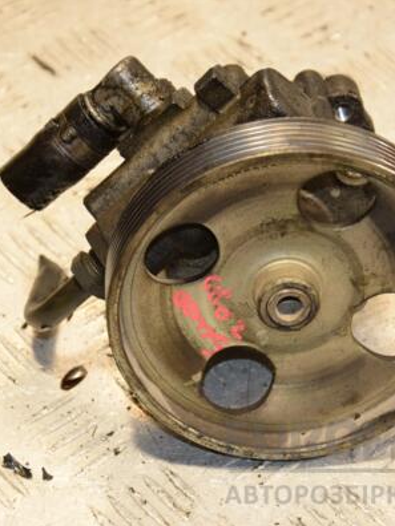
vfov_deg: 12.9
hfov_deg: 9.7
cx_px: 199
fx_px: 2328
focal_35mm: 153
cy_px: 263
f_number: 5.6
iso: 800
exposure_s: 1/200
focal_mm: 70
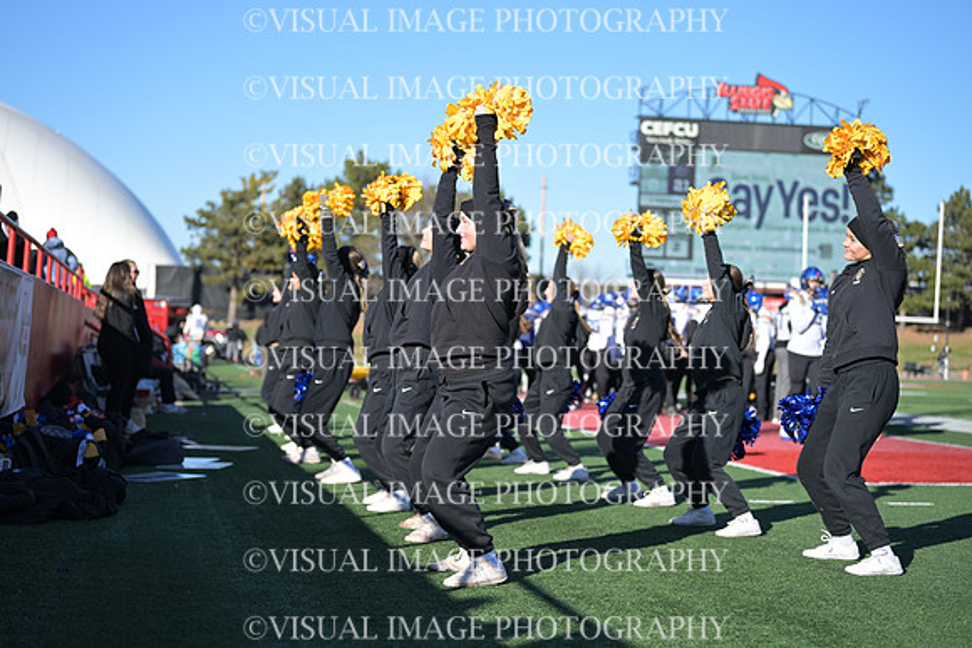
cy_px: 324
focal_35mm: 70
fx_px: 1890
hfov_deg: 28.8
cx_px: 486
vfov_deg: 19.5
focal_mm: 70
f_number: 2.8
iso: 110
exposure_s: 1/1600
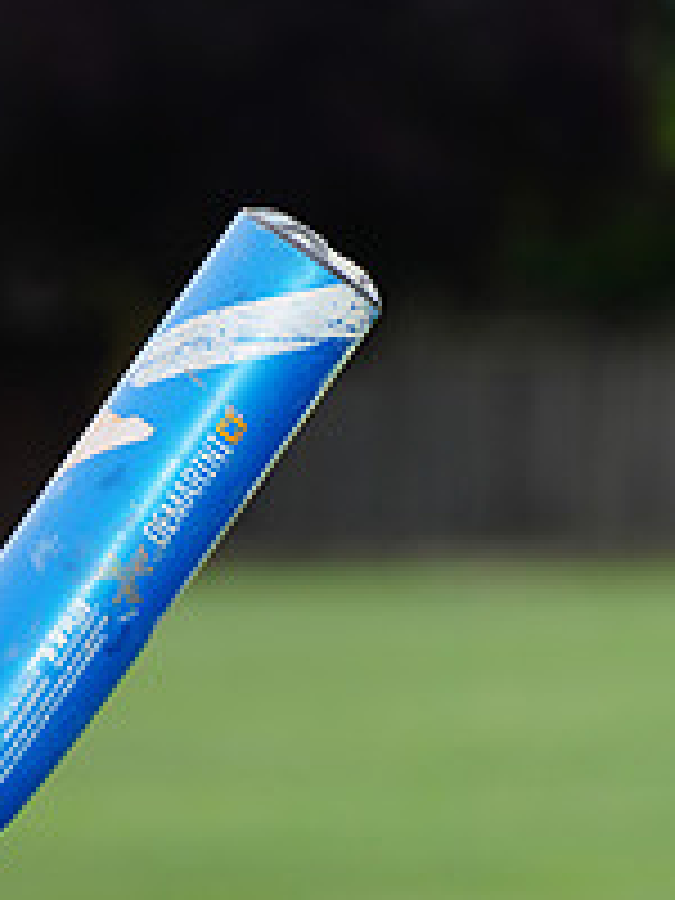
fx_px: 13676
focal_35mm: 526
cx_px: -187
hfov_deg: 2.8
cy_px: 1278
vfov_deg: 3.8
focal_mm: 189
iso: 200
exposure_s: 1/250
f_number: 8
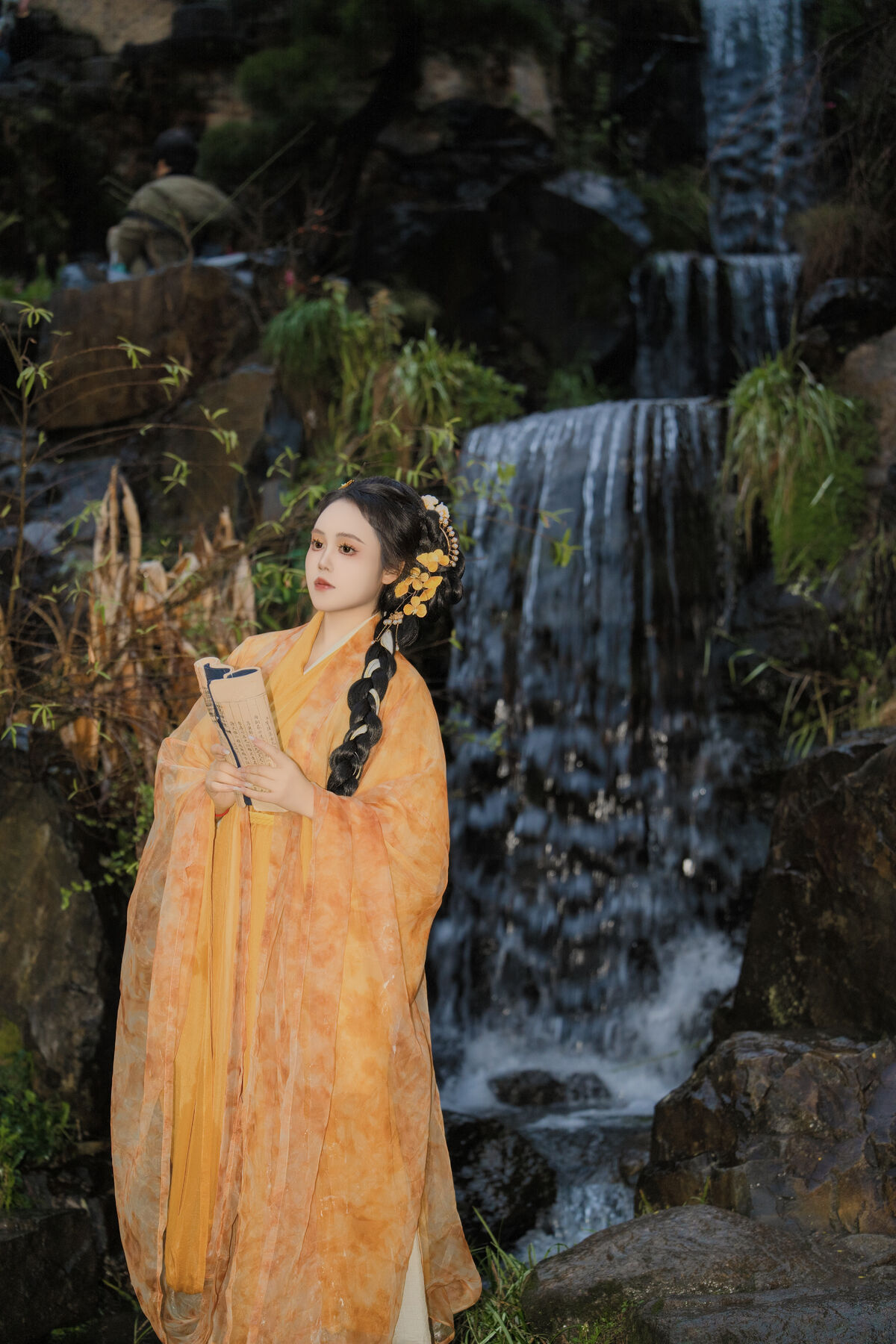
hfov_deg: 19.5
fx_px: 2613
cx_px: 448
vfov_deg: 28.8
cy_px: 672
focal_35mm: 70
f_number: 2.8
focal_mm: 70
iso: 400
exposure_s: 1/125
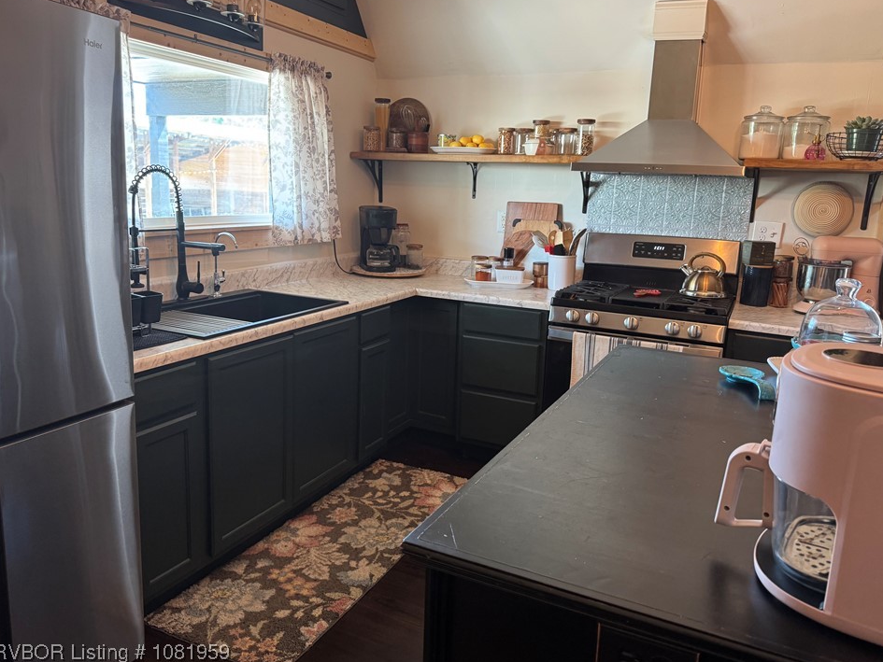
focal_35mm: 26
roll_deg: -2.5
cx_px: 448
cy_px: 315
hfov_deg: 67.3
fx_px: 663
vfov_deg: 53.1
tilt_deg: -10.9
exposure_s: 1/60
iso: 320
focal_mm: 6.76
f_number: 1.78
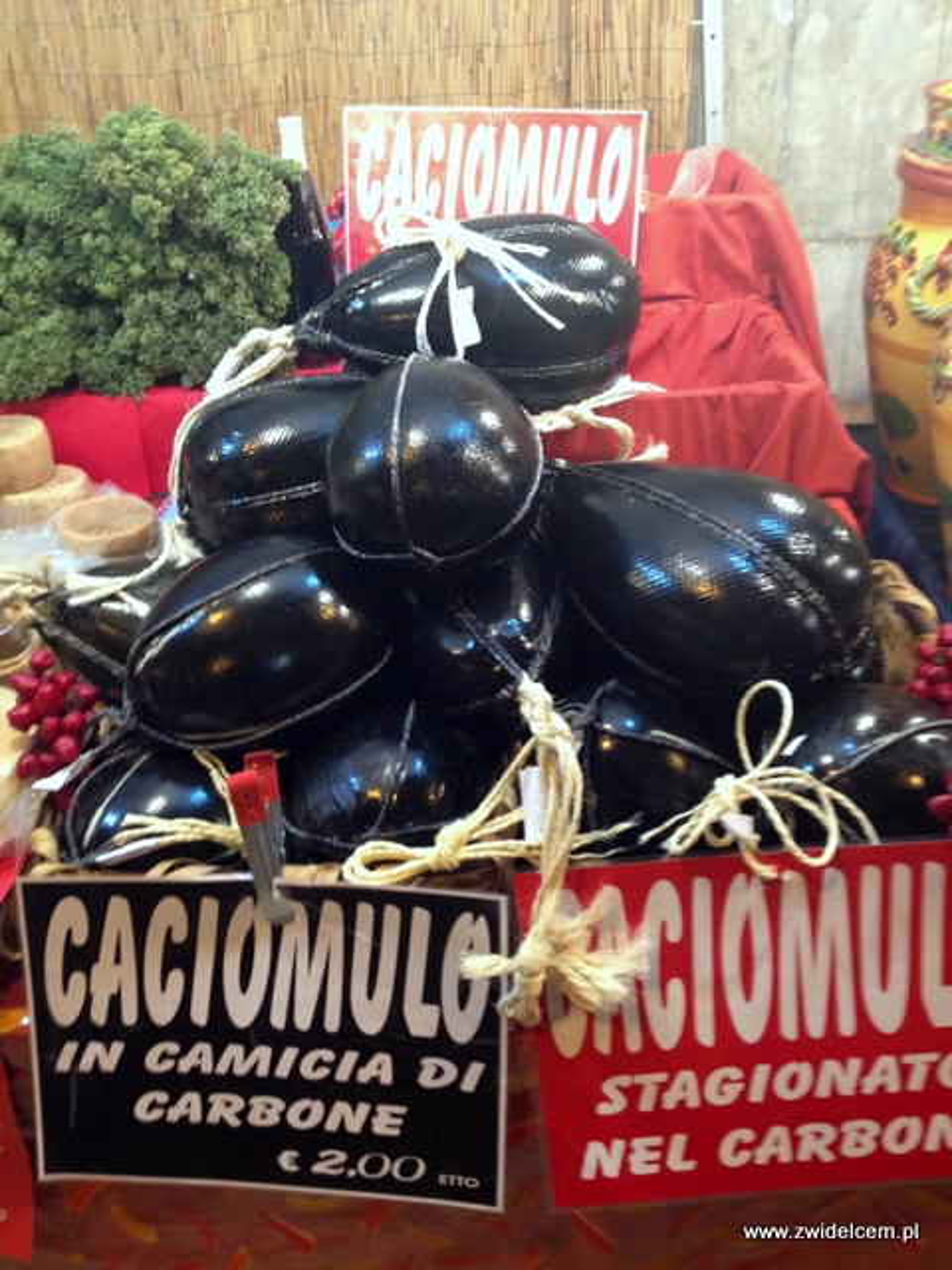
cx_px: 476
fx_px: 1210
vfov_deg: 55.4
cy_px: 635
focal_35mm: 33
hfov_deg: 42.9
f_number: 2.4
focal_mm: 4.12
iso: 250
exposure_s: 1/20
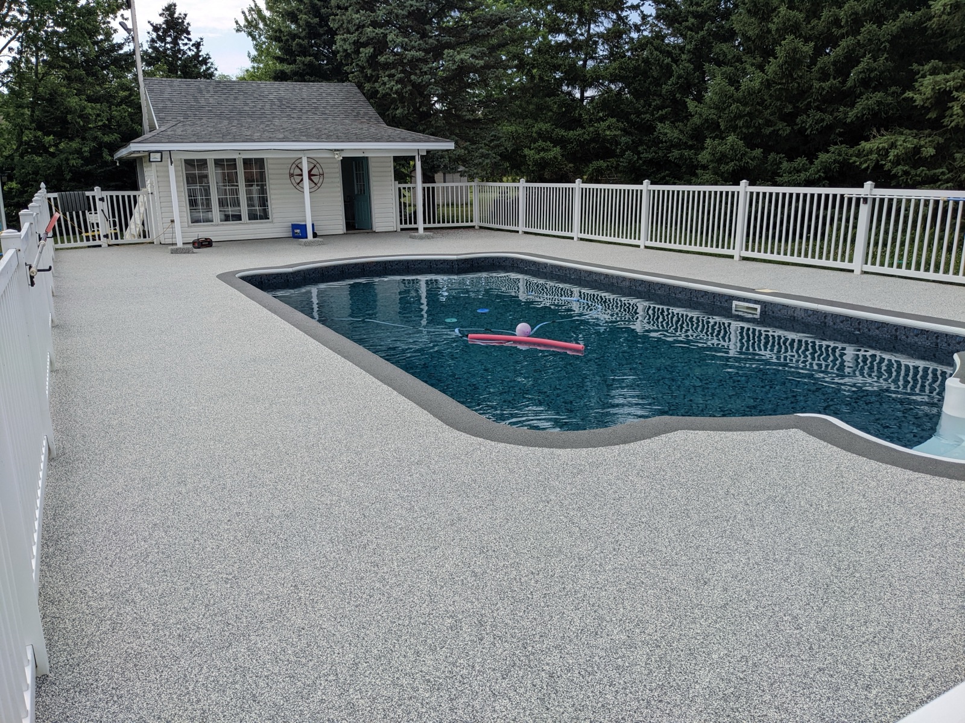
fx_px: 753
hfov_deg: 65.3
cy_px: 362
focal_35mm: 27
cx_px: 482
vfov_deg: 51.4
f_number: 1.73
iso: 59
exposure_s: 1/2347
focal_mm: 4.38
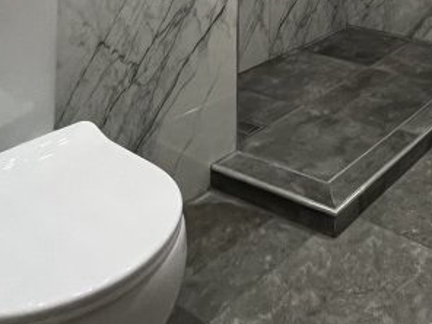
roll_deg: -0.8
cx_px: 407
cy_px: -121
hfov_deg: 38.5
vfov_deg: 26.2
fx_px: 562
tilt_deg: -3.4
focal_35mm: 45
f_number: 1.8
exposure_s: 1/50
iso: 640
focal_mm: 1.57
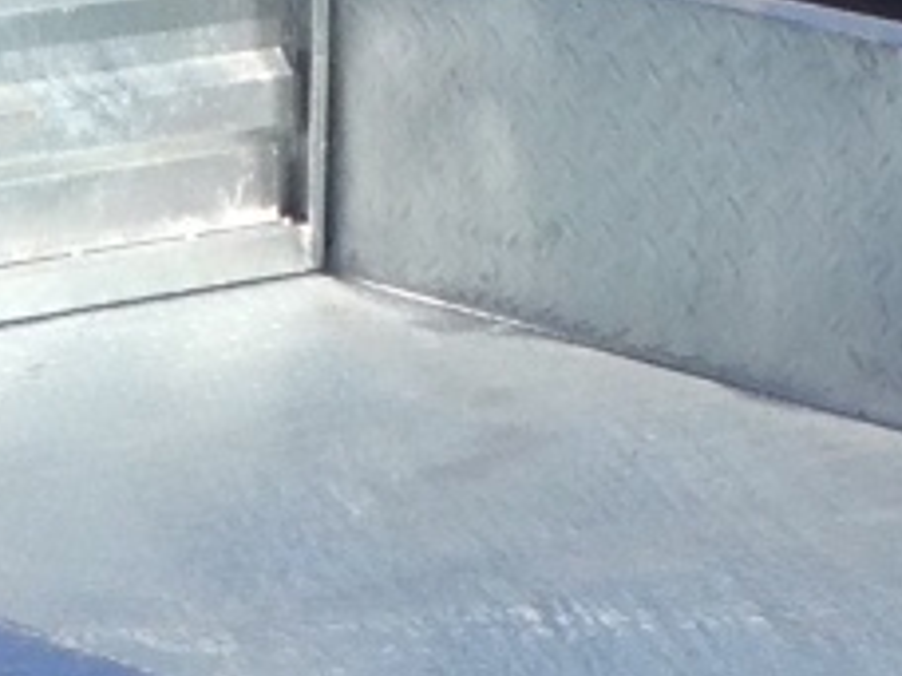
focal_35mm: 236
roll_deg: +0.5
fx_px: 6150
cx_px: 380
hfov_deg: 8.4
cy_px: 1111
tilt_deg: -20.0
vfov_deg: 6.2
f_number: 2.4
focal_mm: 4.12
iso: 50
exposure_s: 1/1642
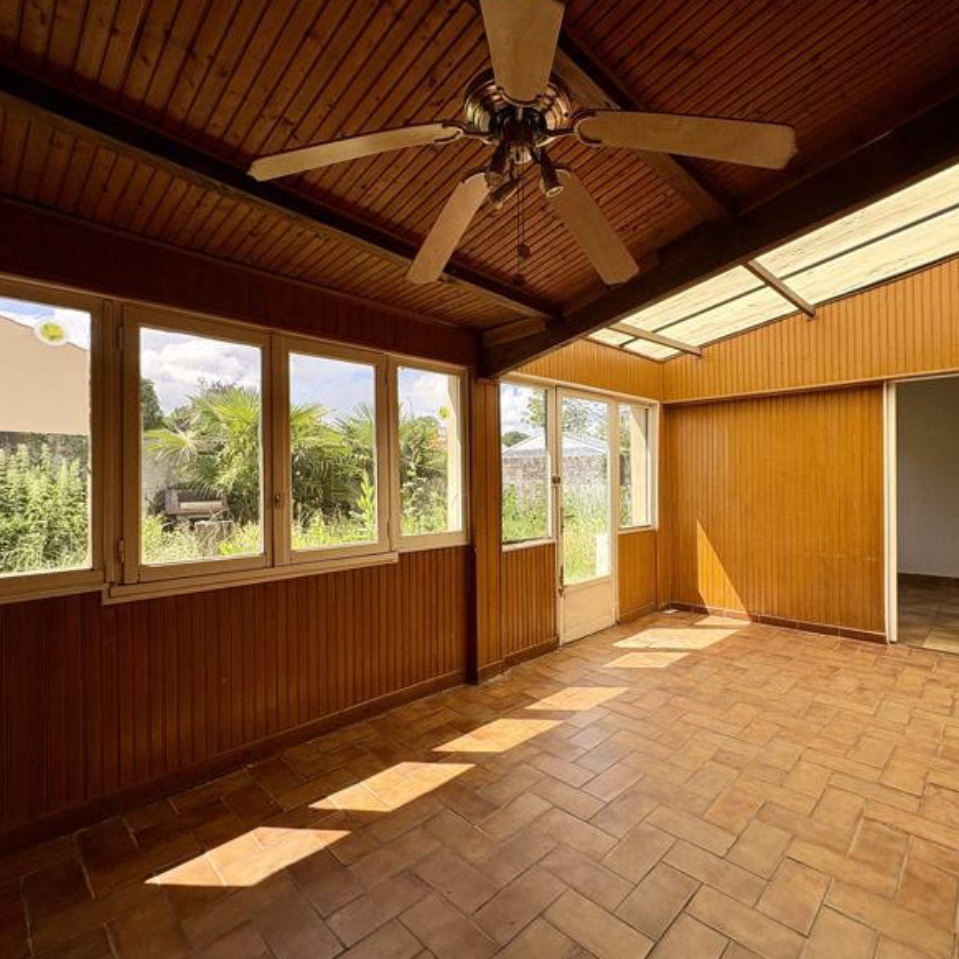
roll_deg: +1.3
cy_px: 476
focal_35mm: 17
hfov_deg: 83.8
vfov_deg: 84.0
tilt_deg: +0.0
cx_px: 512
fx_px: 533
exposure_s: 1/403
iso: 40
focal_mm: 2.22
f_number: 2.2
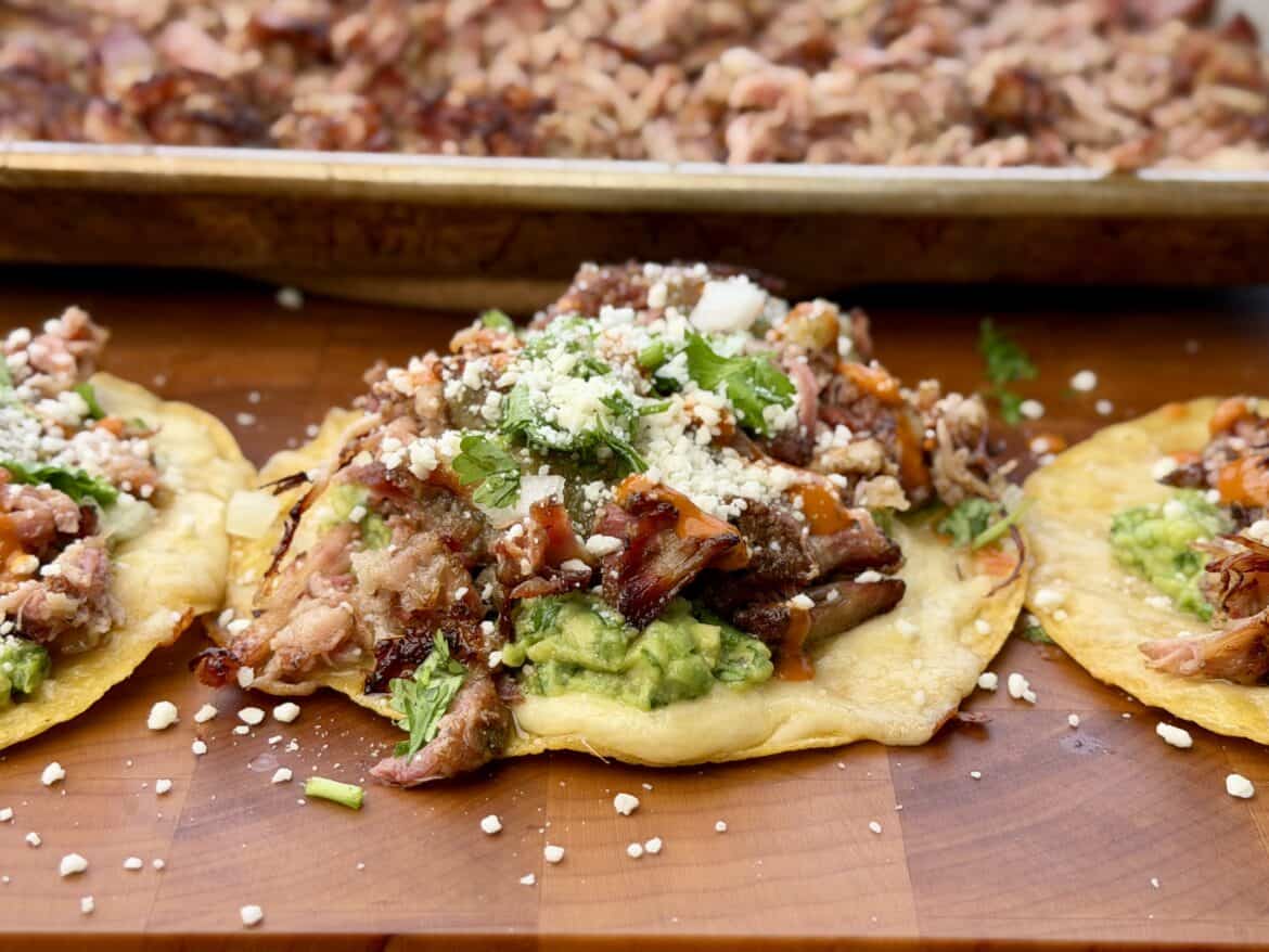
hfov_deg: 39.6
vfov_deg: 30.3
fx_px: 1760
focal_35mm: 48
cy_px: 476
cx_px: 634
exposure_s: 1/339
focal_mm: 6.76
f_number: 1.78
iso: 64
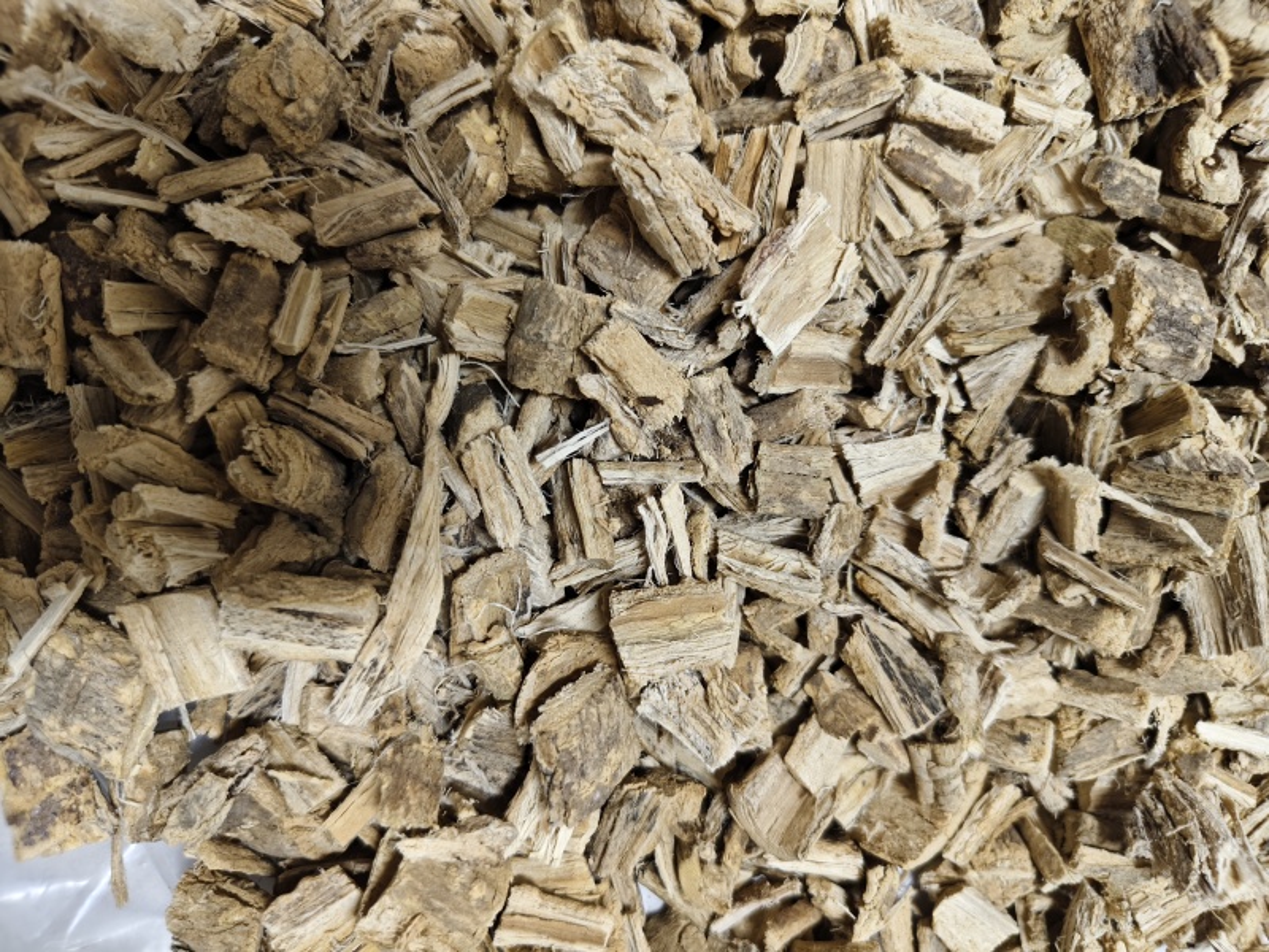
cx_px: 634
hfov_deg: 73.9
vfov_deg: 58.9
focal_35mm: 23
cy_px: 476
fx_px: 843
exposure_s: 1/50
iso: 679
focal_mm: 5.56
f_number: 1.88
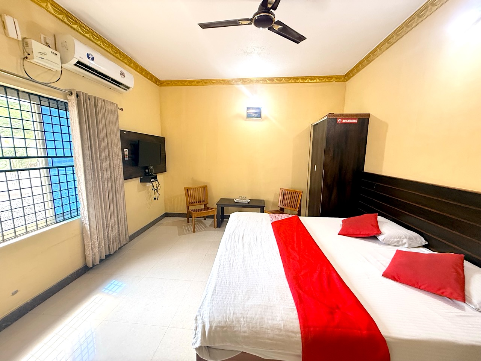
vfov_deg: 85.7
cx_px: 240
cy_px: 180
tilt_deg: -7.4
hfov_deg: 102.1
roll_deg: -0.4
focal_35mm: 14
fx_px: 195
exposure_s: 1/100
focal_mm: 2.22
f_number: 2.2
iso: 320
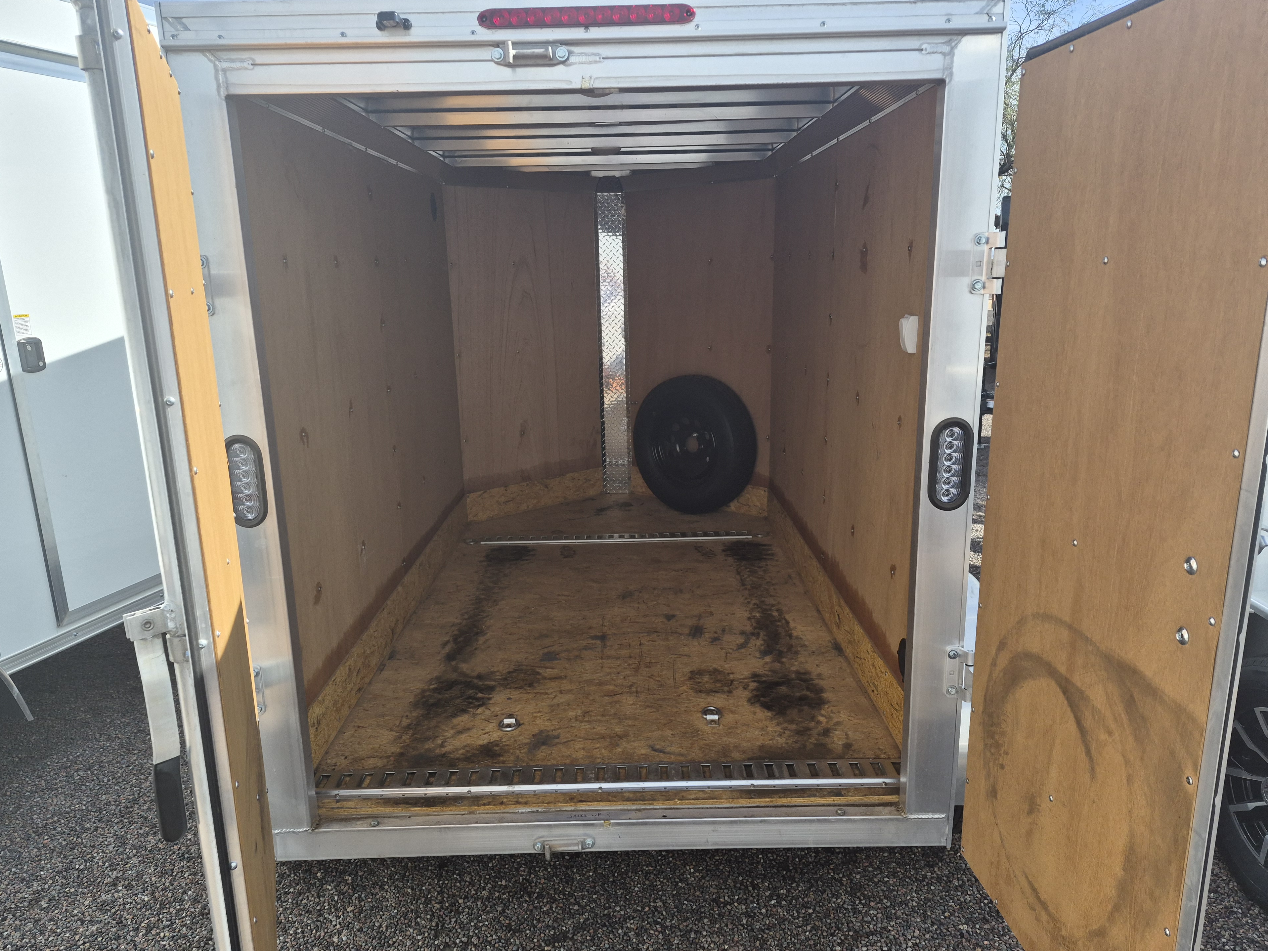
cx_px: 617
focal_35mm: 24
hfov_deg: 71.6
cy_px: 494
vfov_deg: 56.8
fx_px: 879
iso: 80
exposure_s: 1/3496
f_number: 1.8
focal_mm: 5.4
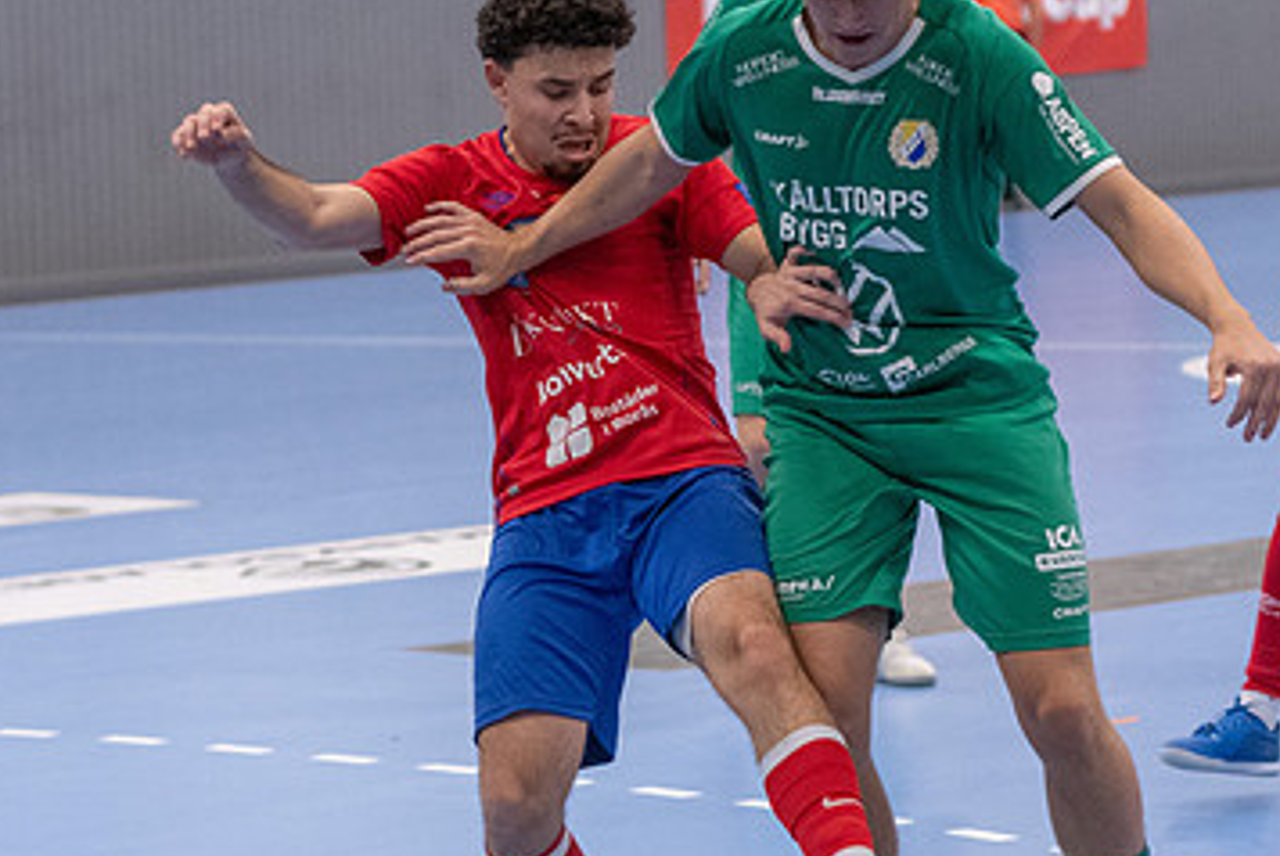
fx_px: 6085
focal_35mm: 171
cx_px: 644
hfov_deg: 12.0
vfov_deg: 8.0
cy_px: 361
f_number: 3.2
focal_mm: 70
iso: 3600
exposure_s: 1/640
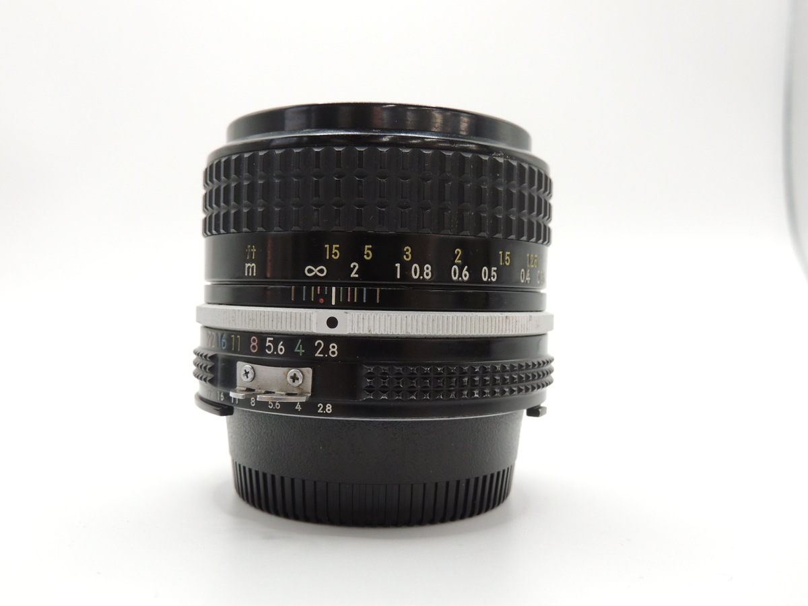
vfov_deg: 42.9
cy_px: 303
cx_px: 404
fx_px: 770
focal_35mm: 33
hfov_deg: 55.4
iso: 250
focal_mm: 5.8
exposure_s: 1/50
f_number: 3.2
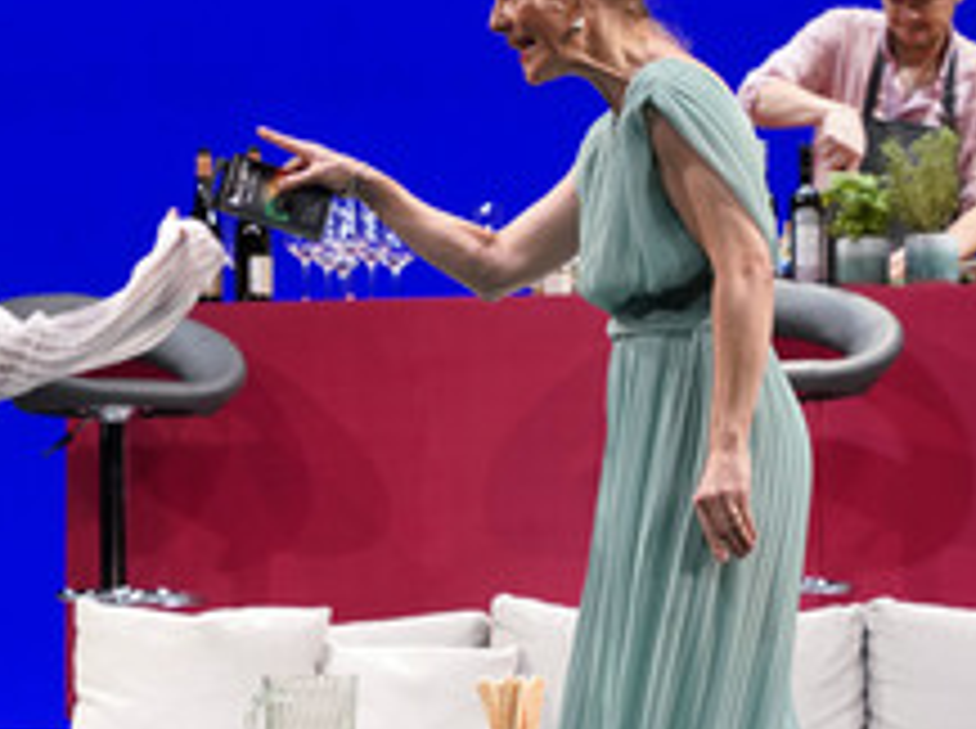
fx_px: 5799
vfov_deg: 7.2
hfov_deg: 9.6
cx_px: 308
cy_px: 234
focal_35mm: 206
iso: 1600
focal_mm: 103
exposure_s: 1/250
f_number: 5.6
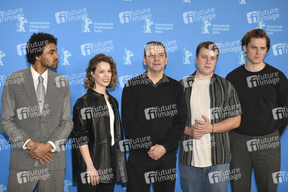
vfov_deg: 19.4
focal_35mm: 70
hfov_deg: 28.9
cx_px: 144
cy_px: 96
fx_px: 560
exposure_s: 1/400
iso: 640
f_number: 3.2
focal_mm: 70
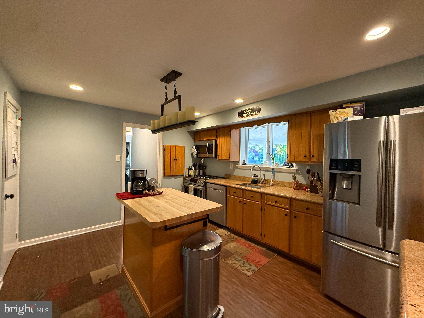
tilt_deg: -0.1
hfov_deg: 102.1
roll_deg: -0.9
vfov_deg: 85.7
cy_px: 159
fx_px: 171
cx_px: 212
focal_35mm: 14
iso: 400
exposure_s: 1/60
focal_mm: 2.22
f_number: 2.2
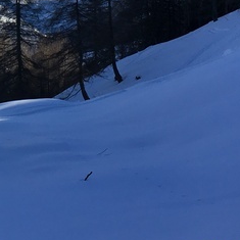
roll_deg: -4.7
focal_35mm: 98
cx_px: -48
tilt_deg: +5.9
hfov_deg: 17.0
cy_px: -72
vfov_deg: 16.7
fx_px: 769
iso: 25
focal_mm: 4.15
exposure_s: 1/1350
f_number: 2.2
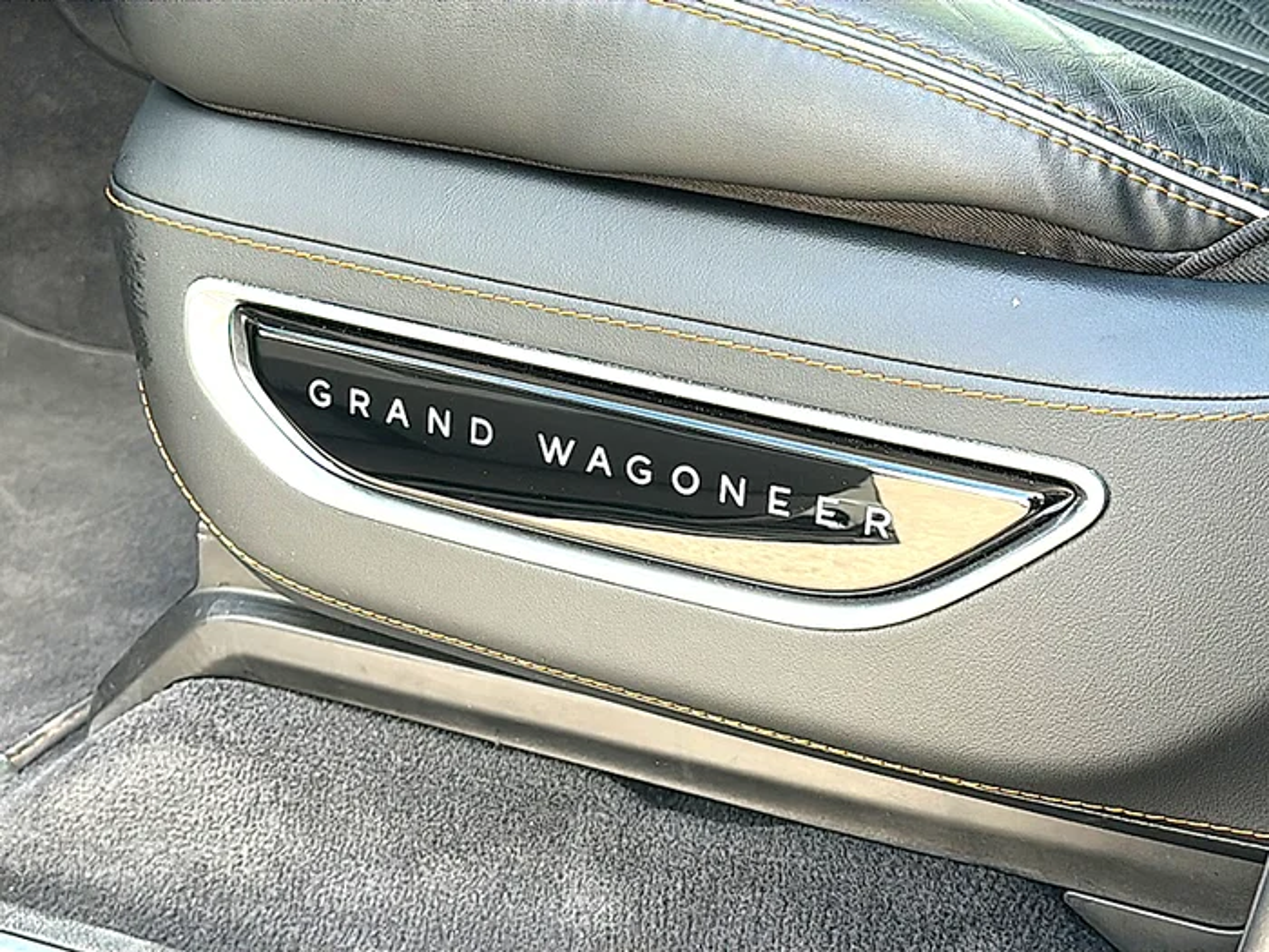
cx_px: 634
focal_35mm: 44
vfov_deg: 32.9
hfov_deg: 42.9
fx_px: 1613
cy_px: 476
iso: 100
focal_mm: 6.86
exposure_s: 1/130
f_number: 1.78
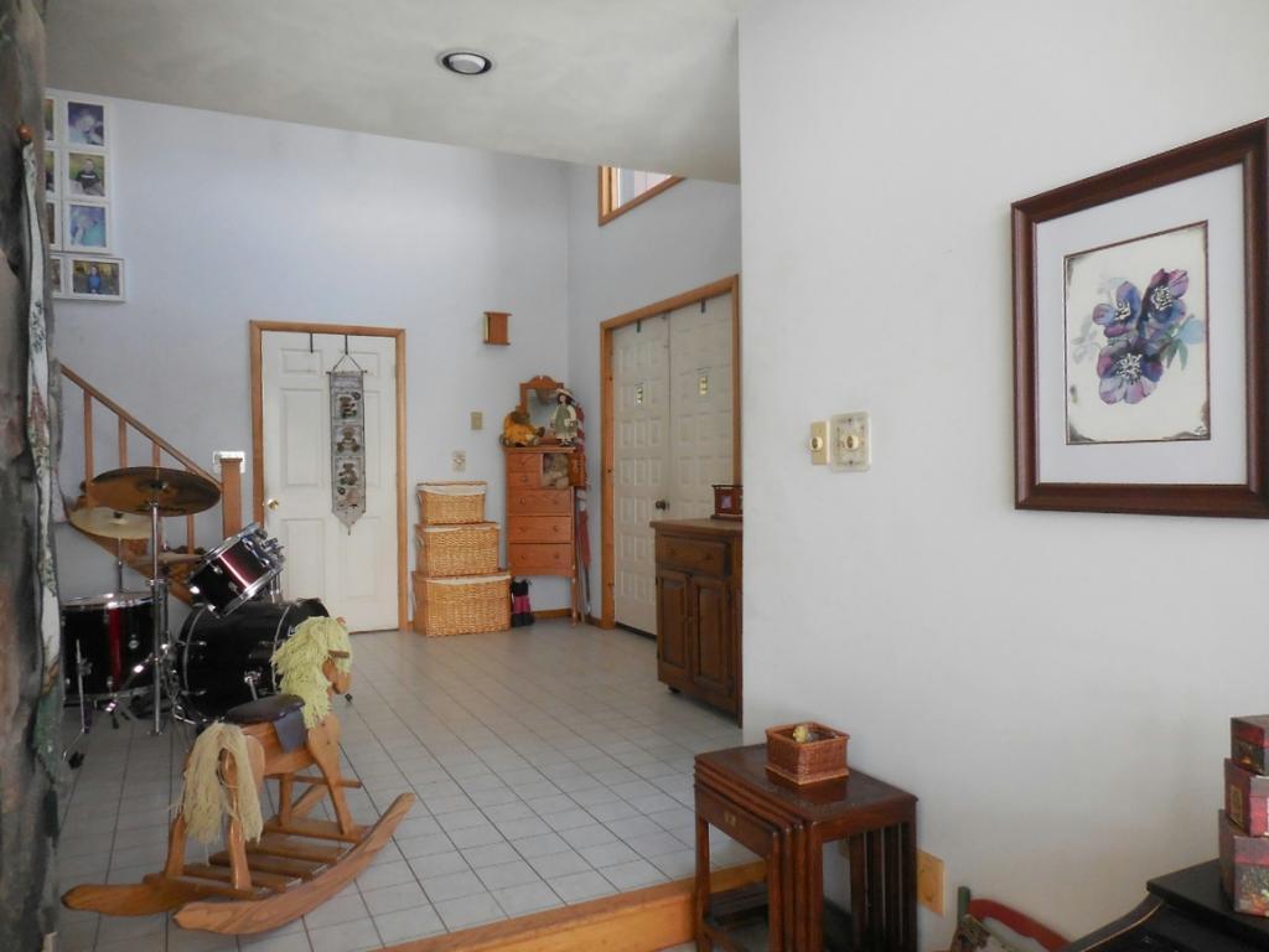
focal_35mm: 25
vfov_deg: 54.9
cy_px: 476
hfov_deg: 69.4
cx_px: 634
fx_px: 916
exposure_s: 1/160
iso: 400
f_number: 3.7
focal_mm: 4.5
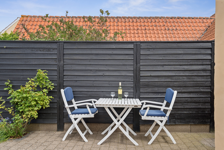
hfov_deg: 58.7
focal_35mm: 32
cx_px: 112
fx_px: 199
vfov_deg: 41.1
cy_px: 75
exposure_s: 1/200
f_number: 7.1
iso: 100
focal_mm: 32
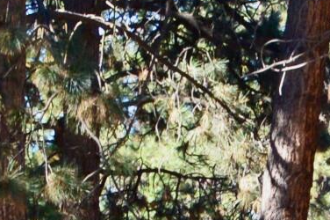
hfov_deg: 7.8
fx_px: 2409
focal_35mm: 263
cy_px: 737
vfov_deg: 4.9
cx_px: -76
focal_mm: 22
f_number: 9
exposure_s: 1/125
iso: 400
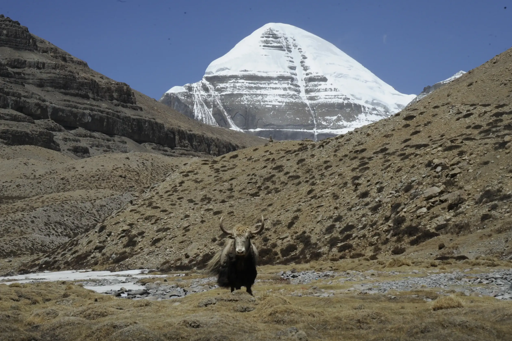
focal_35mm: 71
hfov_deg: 28.5
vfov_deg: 19.2
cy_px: 171
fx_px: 1010
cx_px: 257
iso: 1250
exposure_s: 1/1250
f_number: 18
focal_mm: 70
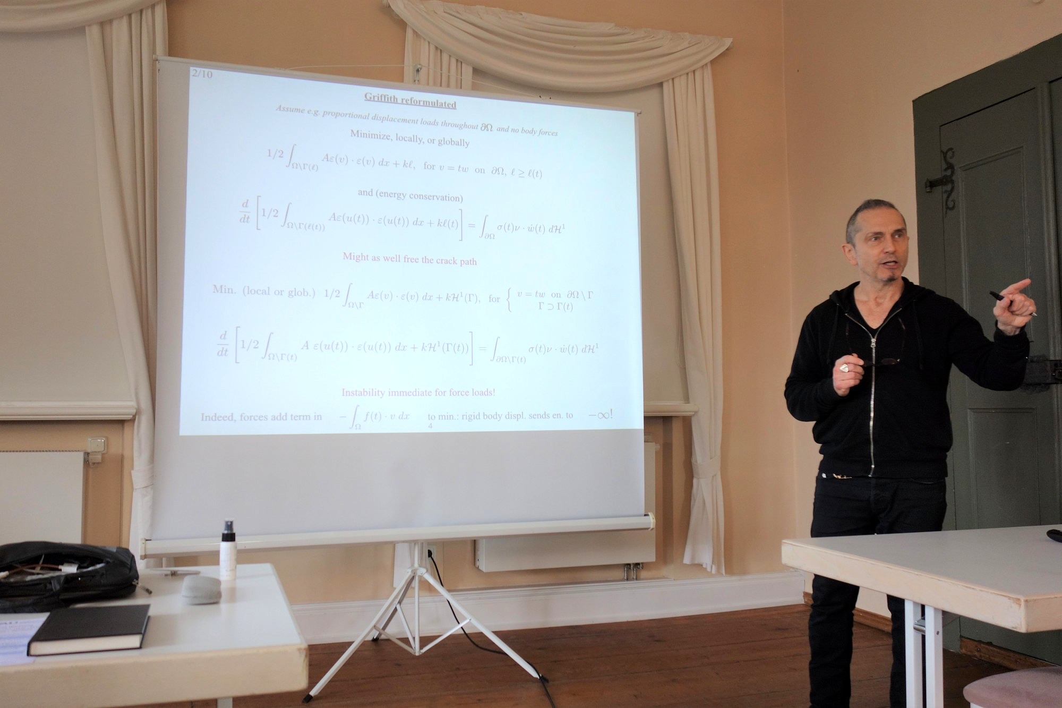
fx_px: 944
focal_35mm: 32
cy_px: 354
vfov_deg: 41.1
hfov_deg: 58.7
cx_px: 531
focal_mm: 12.03
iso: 125
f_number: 2.5
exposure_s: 1/80
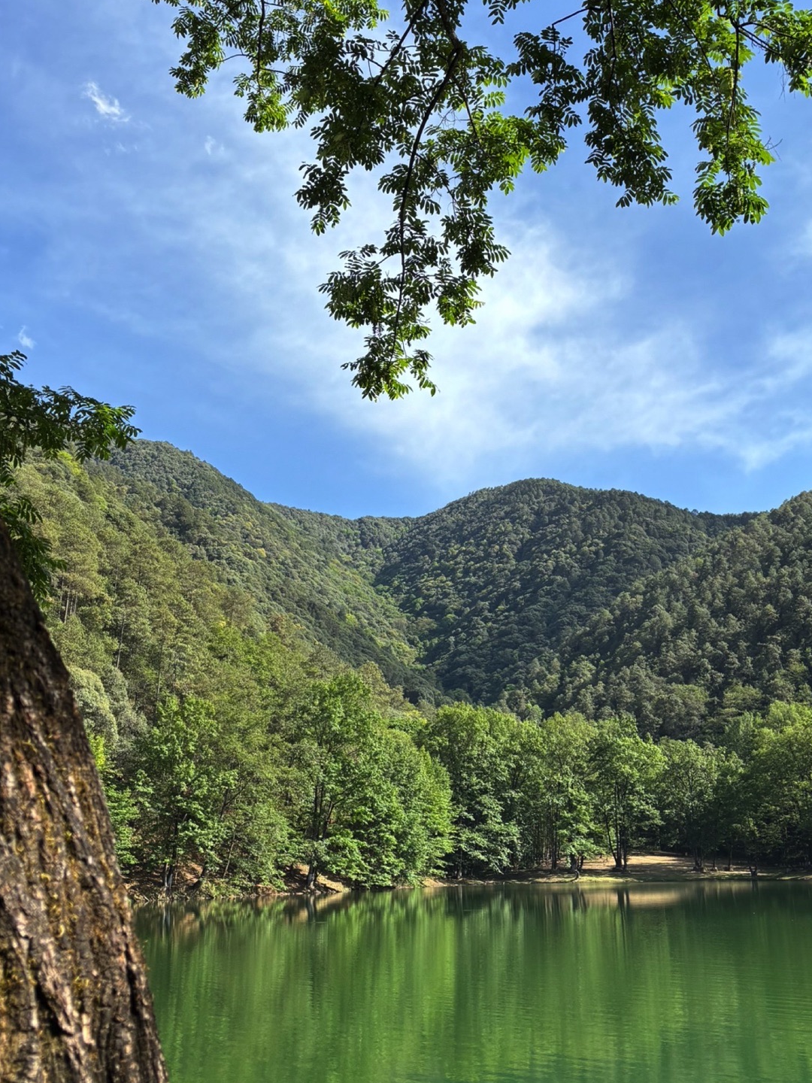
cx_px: 433
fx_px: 1157
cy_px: 491
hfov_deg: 38.6
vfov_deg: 50.1
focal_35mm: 37
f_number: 1.6
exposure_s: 1/2193
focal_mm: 5.96
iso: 50
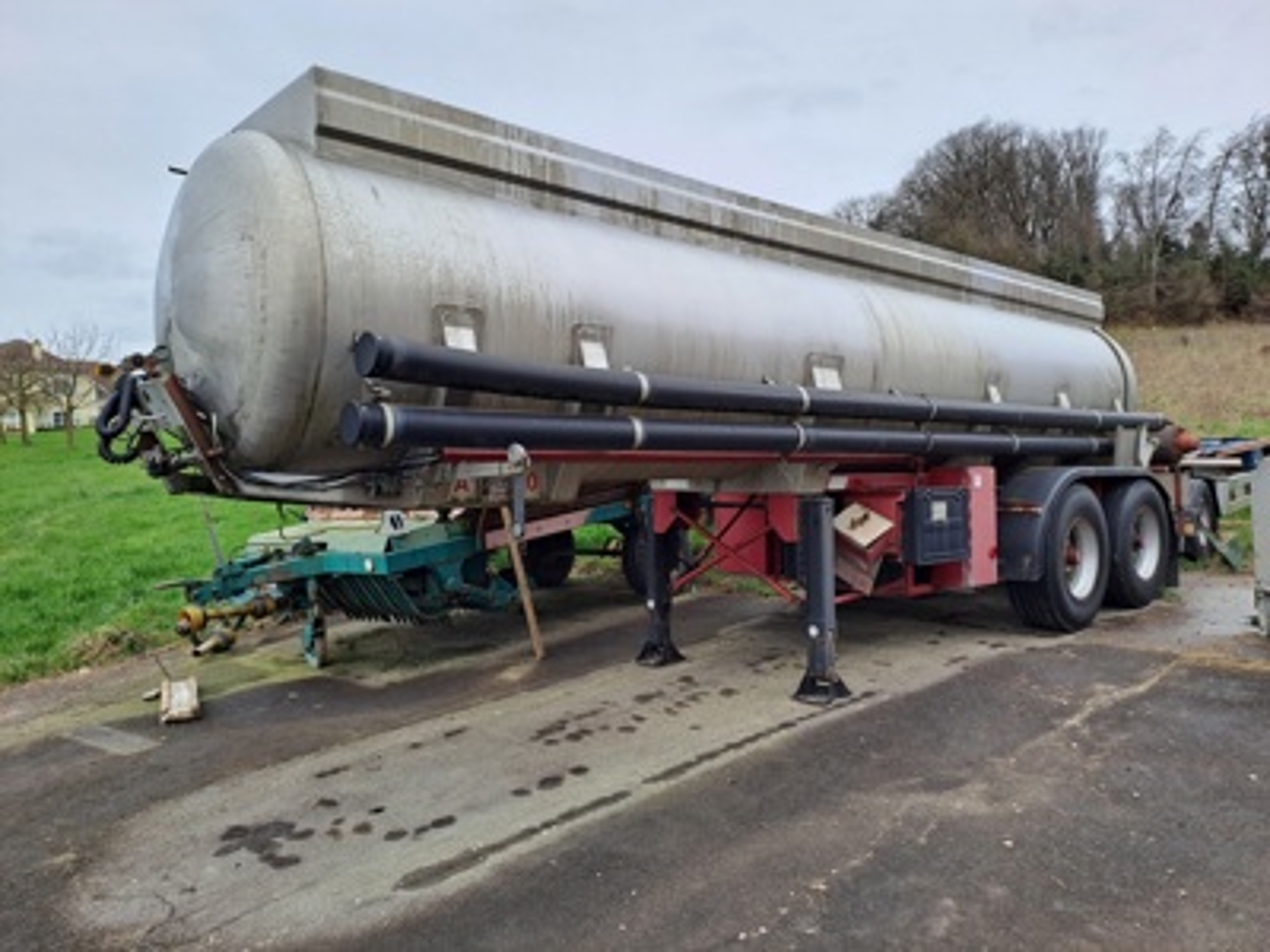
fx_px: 917
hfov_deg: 69.4
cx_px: 635
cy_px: 476
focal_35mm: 25
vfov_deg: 54.9
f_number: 1.8
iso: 32
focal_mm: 4.65
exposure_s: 1/257
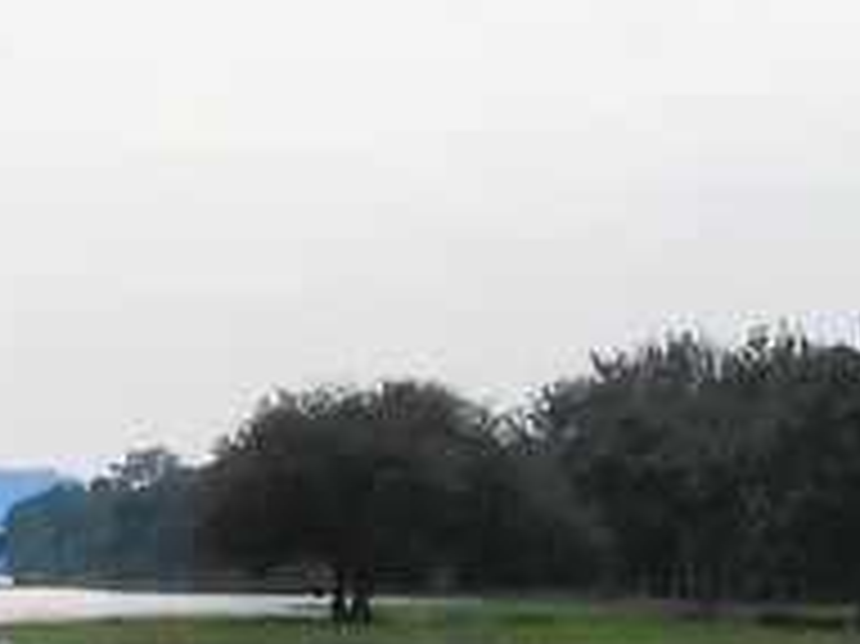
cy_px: 1302
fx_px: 4494
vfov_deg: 7.8
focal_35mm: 181
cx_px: 374
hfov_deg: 10.9
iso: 100
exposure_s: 1/1600
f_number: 2.8
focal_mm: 4.3
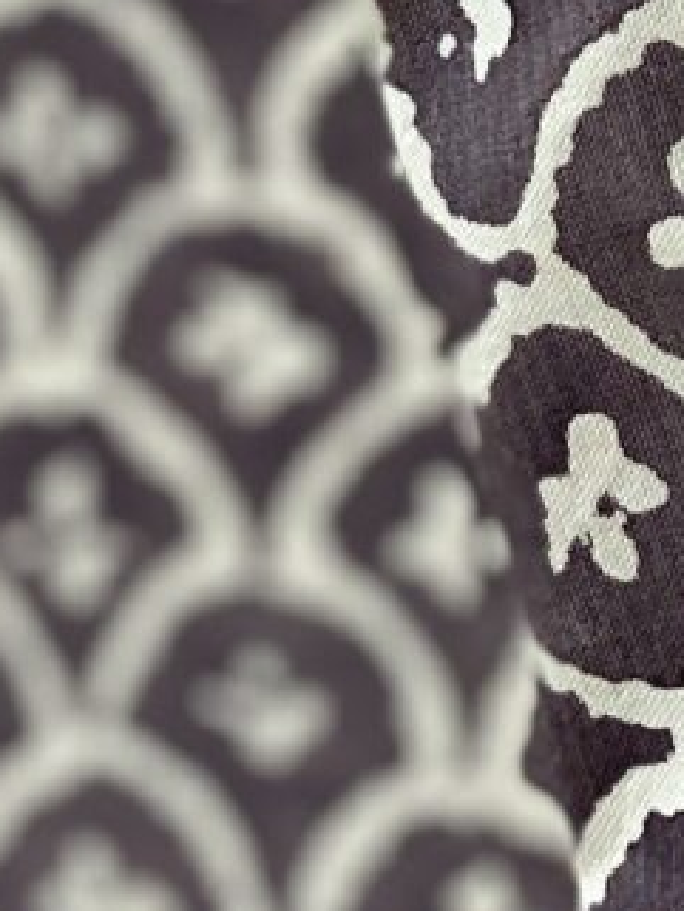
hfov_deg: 3.6
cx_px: 619
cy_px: -956
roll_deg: +0.7
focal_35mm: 415
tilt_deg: -19.1
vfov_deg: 4.7
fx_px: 10926
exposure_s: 1/786
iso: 20
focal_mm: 6
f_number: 2
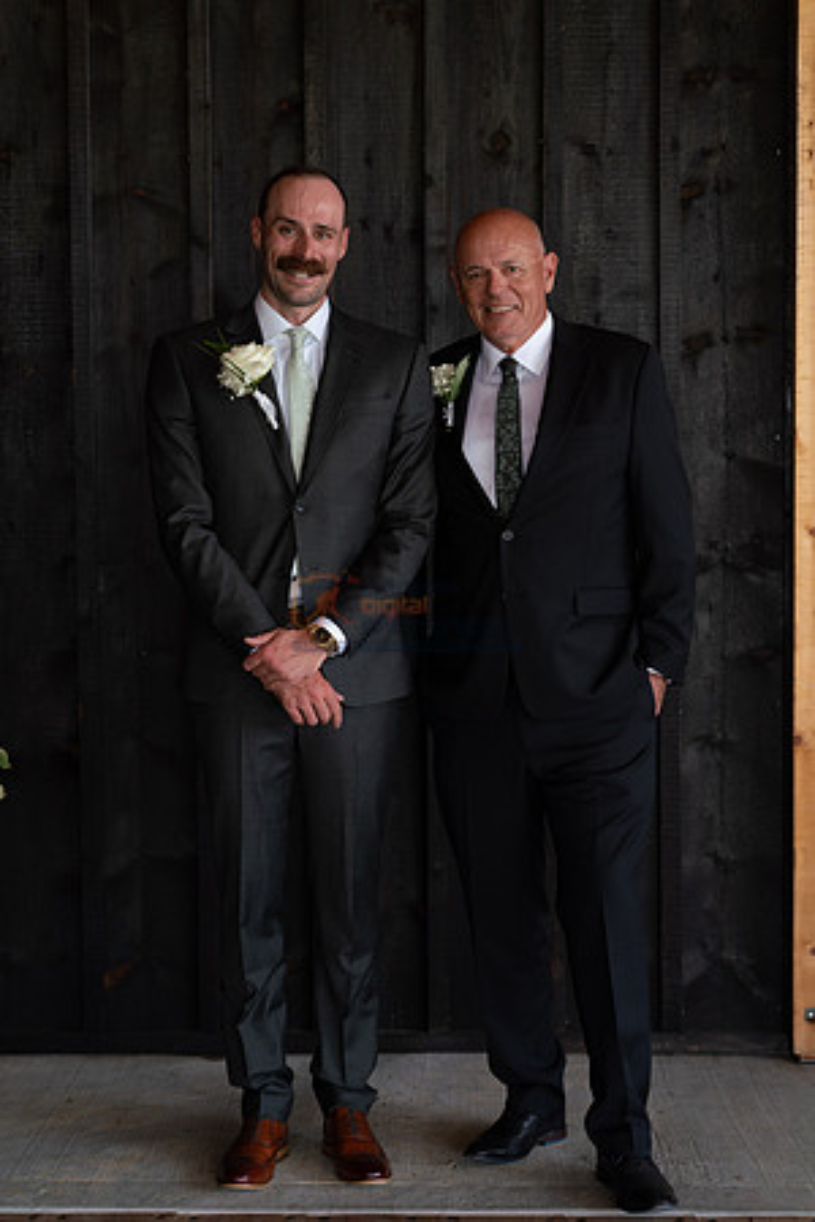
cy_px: 611
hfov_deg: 19.5
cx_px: 408
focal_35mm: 70
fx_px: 2377
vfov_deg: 28.8
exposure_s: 1/400
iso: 400
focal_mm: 70
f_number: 3.2
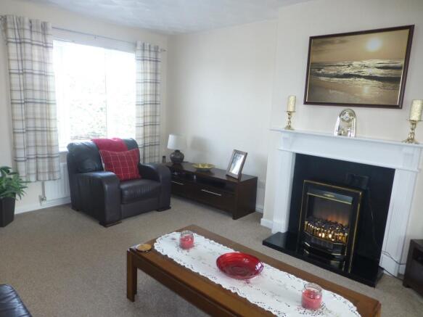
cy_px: 158
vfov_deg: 56.8
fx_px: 293
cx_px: 212
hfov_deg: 71.6
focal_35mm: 24
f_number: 3.3
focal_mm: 4.3
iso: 100
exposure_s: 1/20
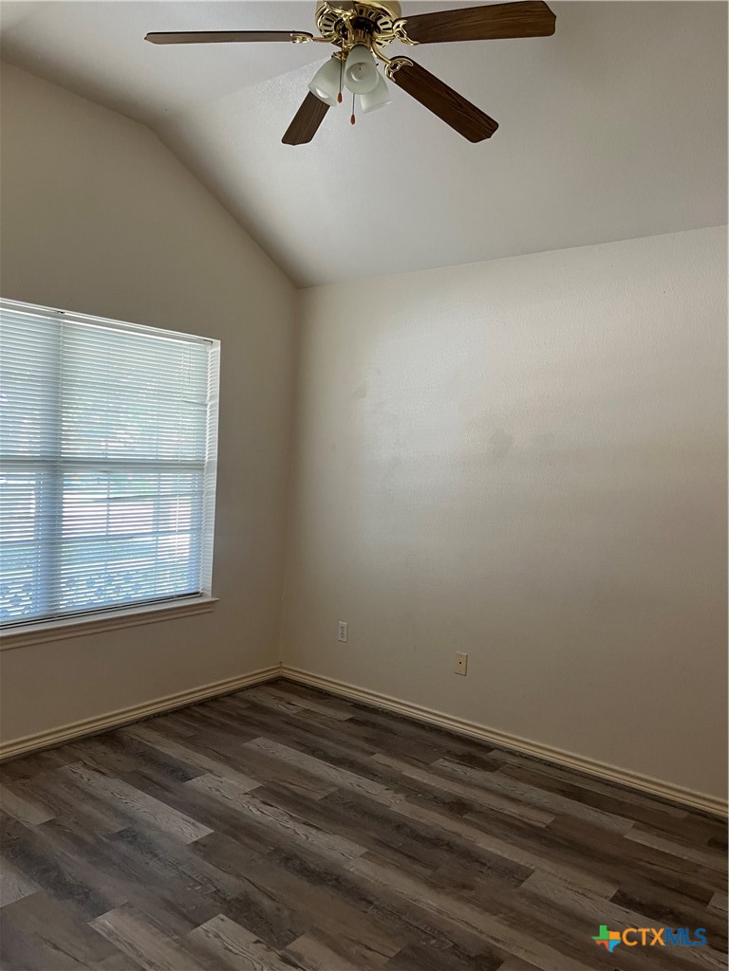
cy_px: 486
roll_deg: -2.3
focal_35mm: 26
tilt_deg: -0.5
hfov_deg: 53.1
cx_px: 364
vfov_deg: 67.3
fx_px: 730
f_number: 1.5
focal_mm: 5.7
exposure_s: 1/60
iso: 160
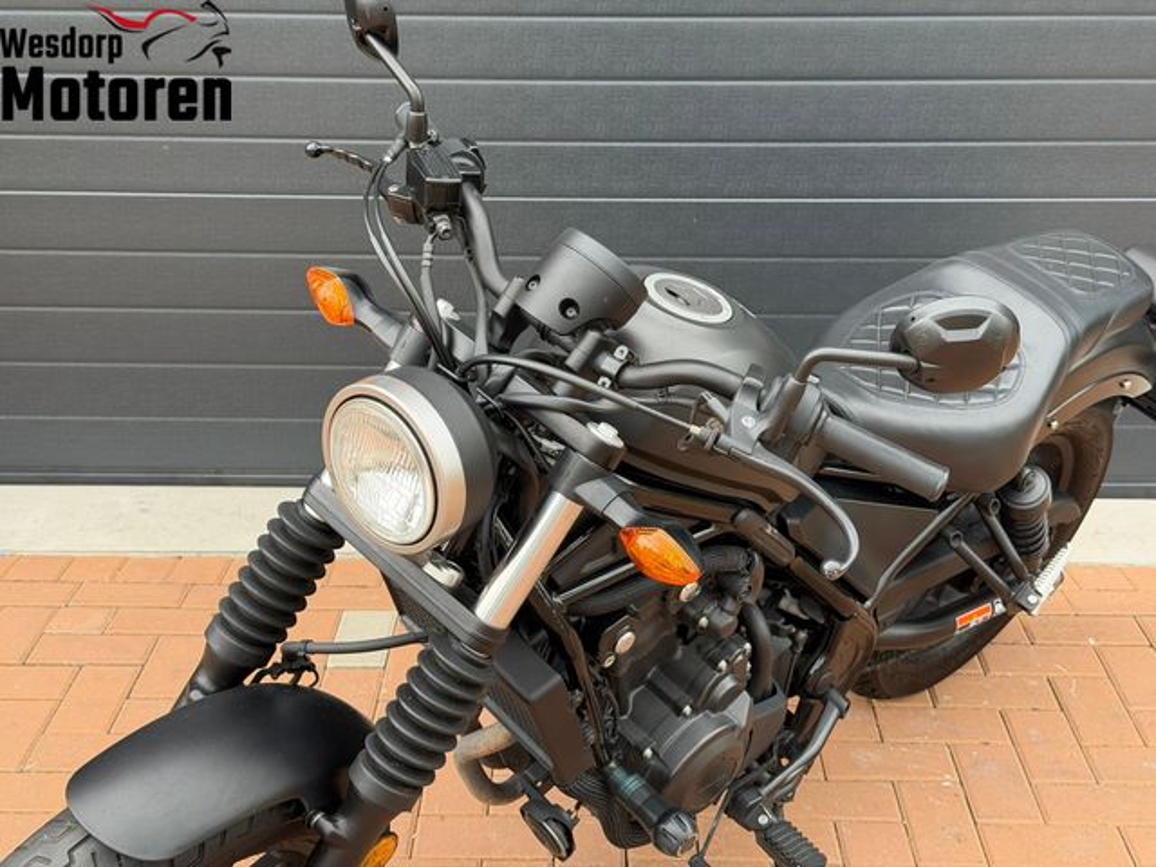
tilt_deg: -20.4
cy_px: 434
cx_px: 578
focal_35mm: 48
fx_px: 1603
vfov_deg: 30.3
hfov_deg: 39.7
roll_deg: +0.5
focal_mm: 6.76
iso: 64
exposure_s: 1/205
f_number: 1.78
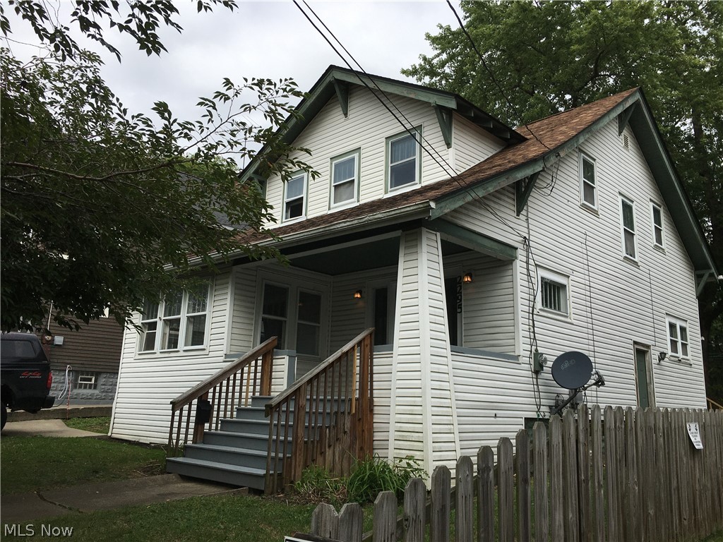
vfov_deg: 48.2
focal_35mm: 29
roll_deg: -2.4
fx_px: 606
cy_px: 271
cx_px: 362
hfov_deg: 61.7
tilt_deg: +14.0
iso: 25
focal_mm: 4.15
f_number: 2.2
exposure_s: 1/1326
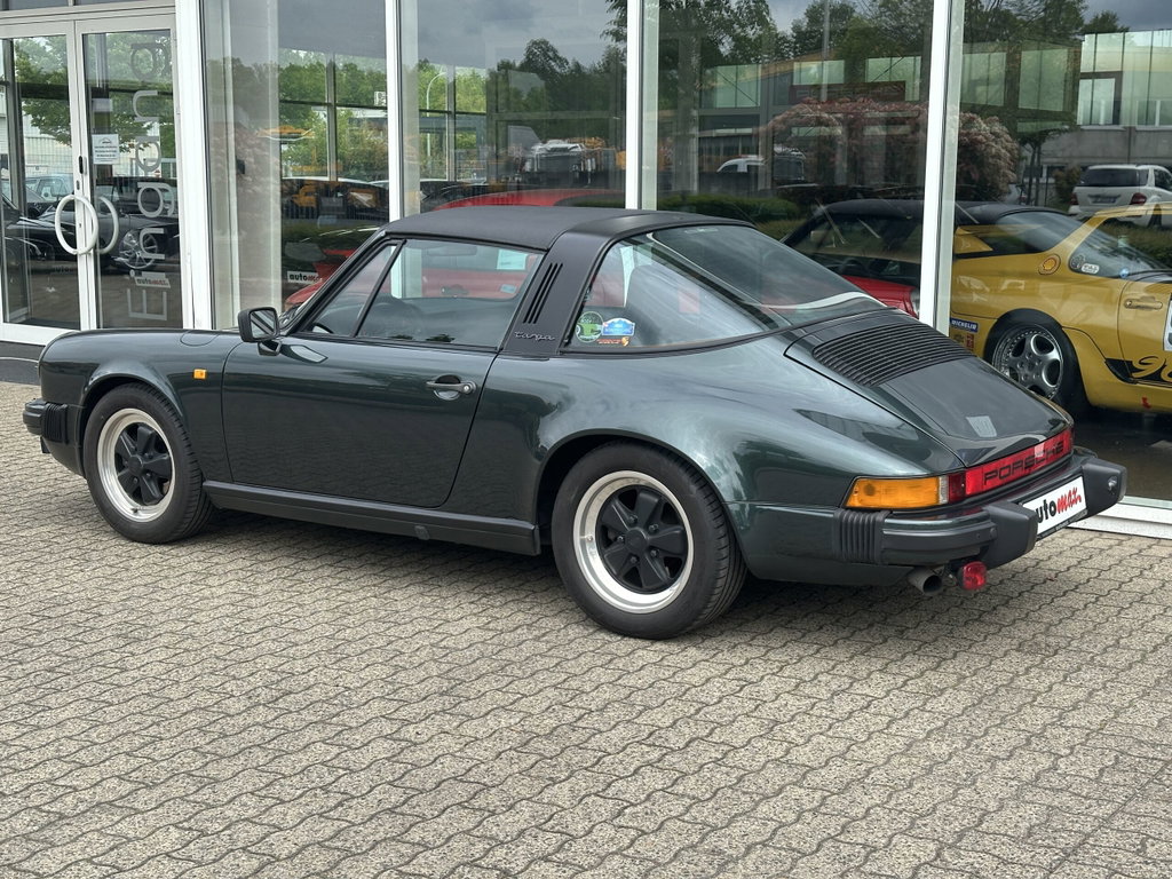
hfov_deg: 39.7
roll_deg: -0.6
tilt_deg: -8.6
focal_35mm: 48
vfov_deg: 30.3
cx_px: 586
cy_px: 440
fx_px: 1625
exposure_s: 1/1667
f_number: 1.78
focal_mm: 6.86
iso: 64
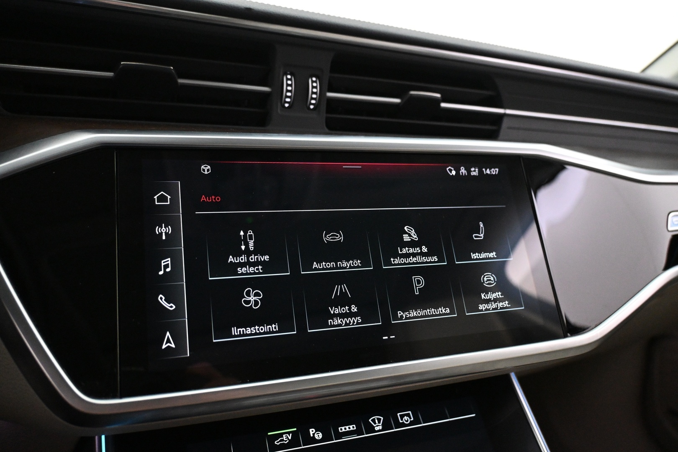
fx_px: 537
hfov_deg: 64.6
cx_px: 339
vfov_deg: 45.7
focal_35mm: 28
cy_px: 226
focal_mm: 19
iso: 4000
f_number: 3.8
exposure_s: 1/60
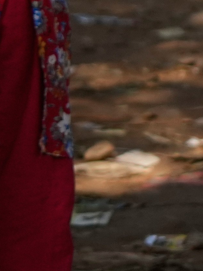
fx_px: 5903
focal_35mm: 755
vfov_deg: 2.6
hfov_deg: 1.9
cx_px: 1356
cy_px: -498
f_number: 3.5
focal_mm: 76
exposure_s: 1/3200
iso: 500
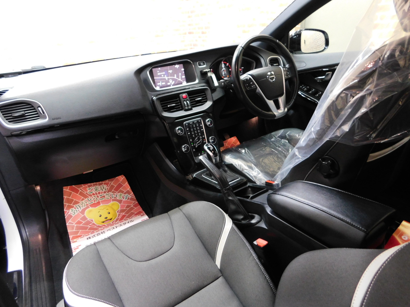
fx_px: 272
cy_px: 154
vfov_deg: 58.9
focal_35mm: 23
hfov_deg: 73.9
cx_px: 205
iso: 400
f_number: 3
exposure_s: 1/10
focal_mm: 4
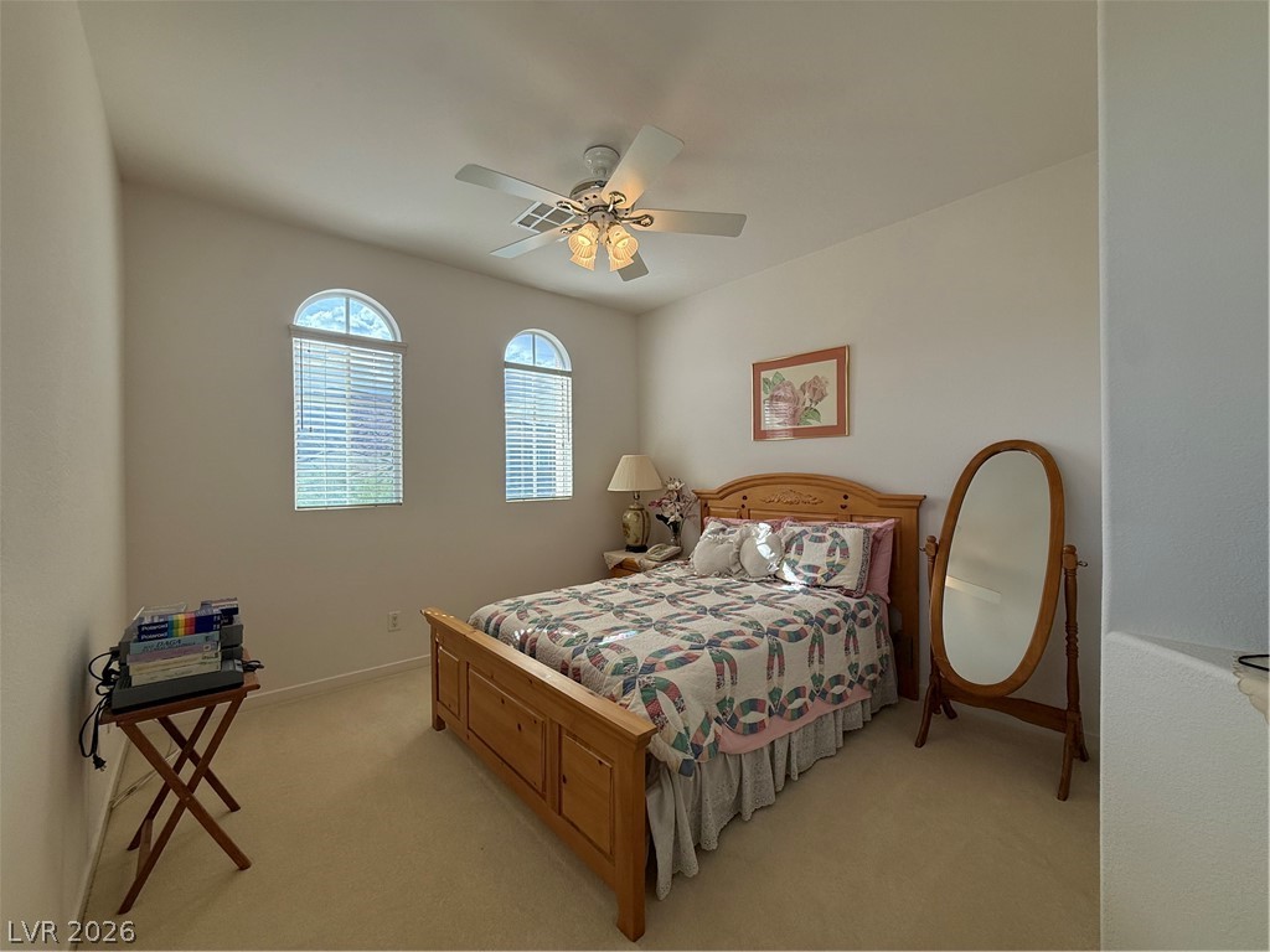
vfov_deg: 85.7
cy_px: 476
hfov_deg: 102.1
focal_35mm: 14
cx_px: 635
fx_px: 514
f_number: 2.2
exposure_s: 1/393
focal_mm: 2.22
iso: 64
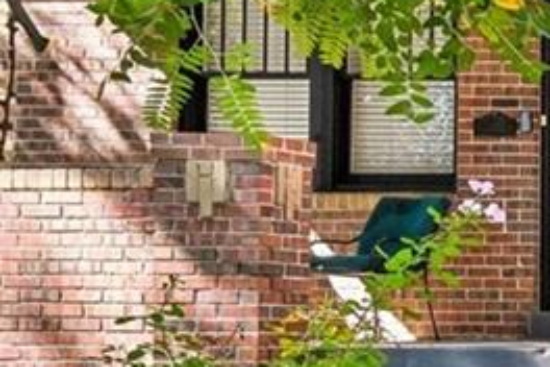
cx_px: 1500
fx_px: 1757
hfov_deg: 12.1
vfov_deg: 11.9
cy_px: 81
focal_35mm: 115
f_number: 8
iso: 64
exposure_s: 1/30
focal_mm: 19
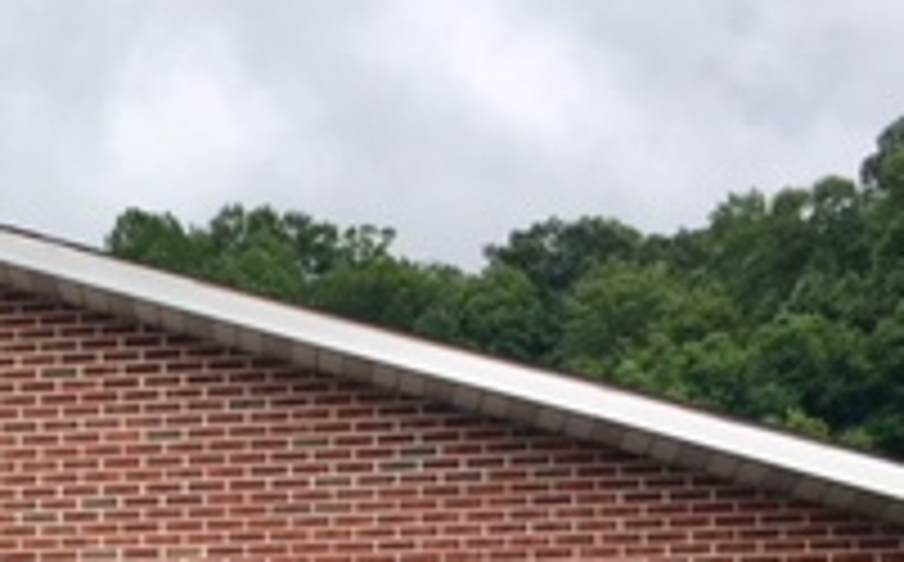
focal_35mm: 98
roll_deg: -1.7
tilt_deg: +8.6
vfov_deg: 12.6
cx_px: -202
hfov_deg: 19.9
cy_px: 845
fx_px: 2411
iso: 25
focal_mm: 4.15
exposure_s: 1/785
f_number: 2.2
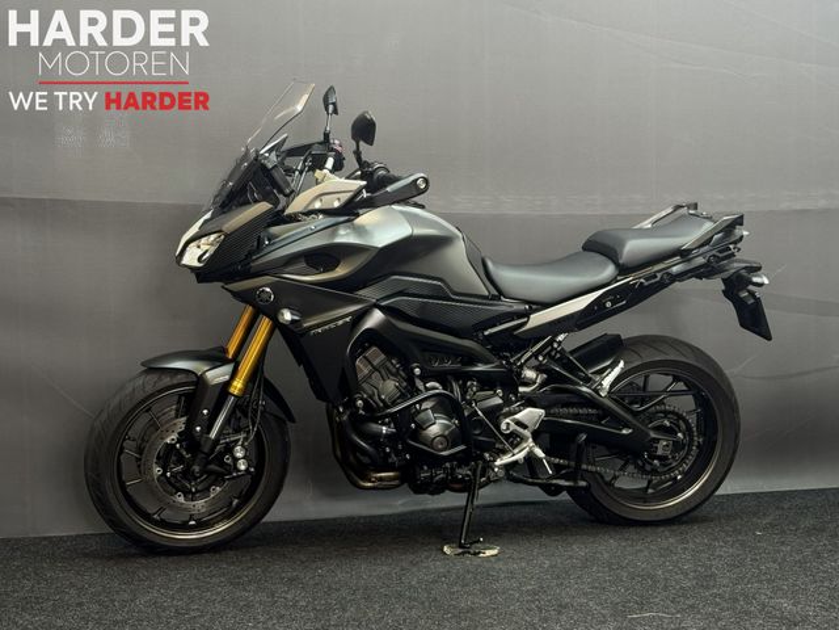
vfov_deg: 30.3
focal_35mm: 48
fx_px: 1163
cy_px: 315
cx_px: 420
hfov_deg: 39.7
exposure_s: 1/50
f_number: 1.78
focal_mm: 6.76
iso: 160
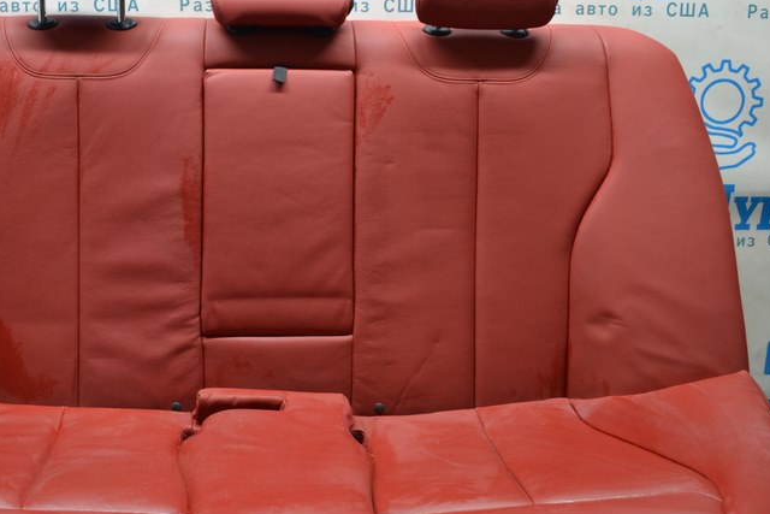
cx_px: 285
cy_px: 229
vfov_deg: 28.1
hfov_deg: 40.8
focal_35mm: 48
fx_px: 1027
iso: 400
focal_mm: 20
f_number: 3.8
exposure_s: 1/60
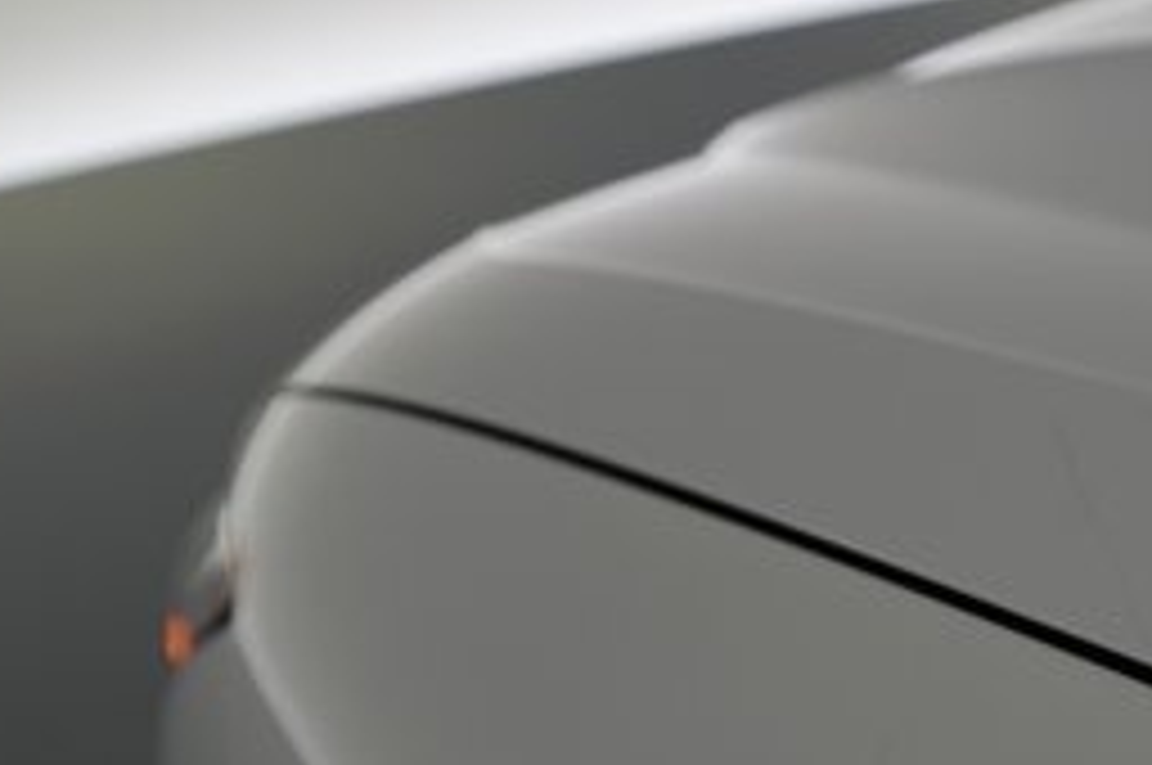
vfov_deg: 20.3
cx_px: 1300
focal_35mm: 65
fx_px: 2077
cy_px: 738
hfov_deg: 28.0
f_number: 4
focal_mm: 26
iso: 320
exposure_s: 1/60
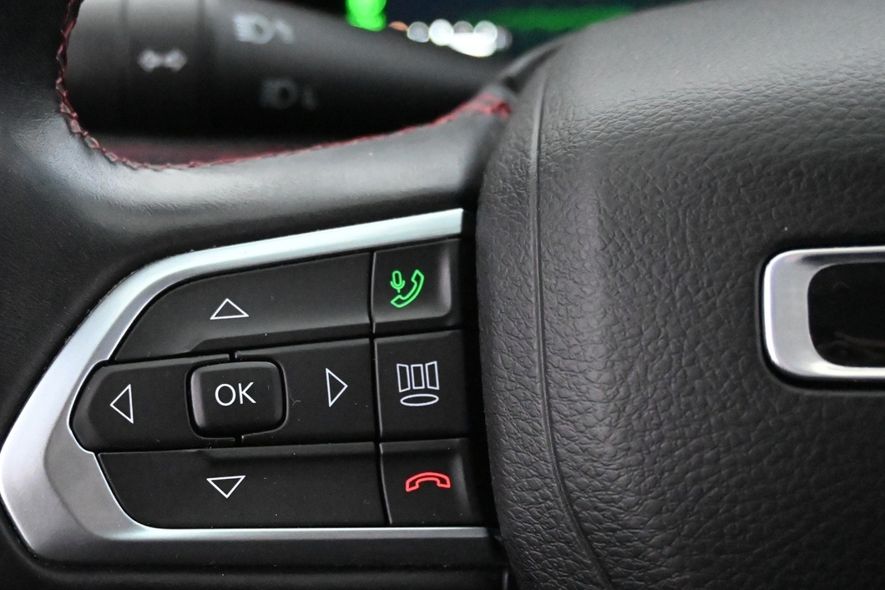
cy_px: 411
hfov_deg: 35.9
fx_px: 1352
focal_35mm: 55
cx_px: 301
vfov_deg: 24.5
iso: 12800
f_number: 4.2
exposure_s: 1/40
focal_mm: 24
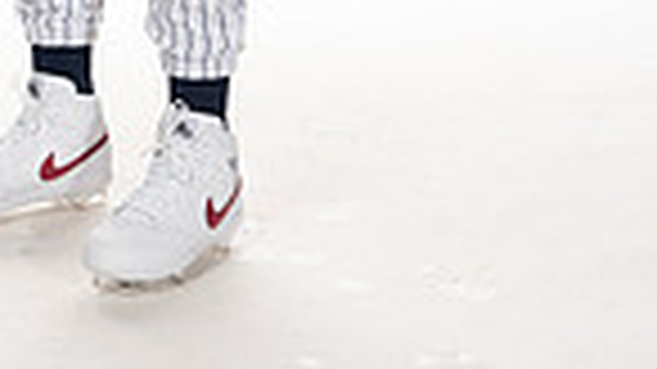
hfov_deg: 13.0
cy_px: -486
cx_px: 90
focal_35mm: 165
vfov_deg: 7.0
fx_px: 2873
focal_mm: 51
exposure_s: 1/250
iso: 400
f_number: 6.3
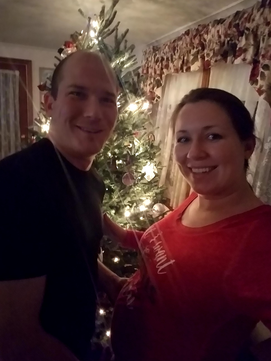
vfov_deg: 79.0
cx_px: 136
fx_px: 219
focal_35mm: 21
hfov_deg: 63.4
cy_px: 180
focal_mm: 2.1
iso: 1250
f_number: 1.7
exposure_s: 1/12
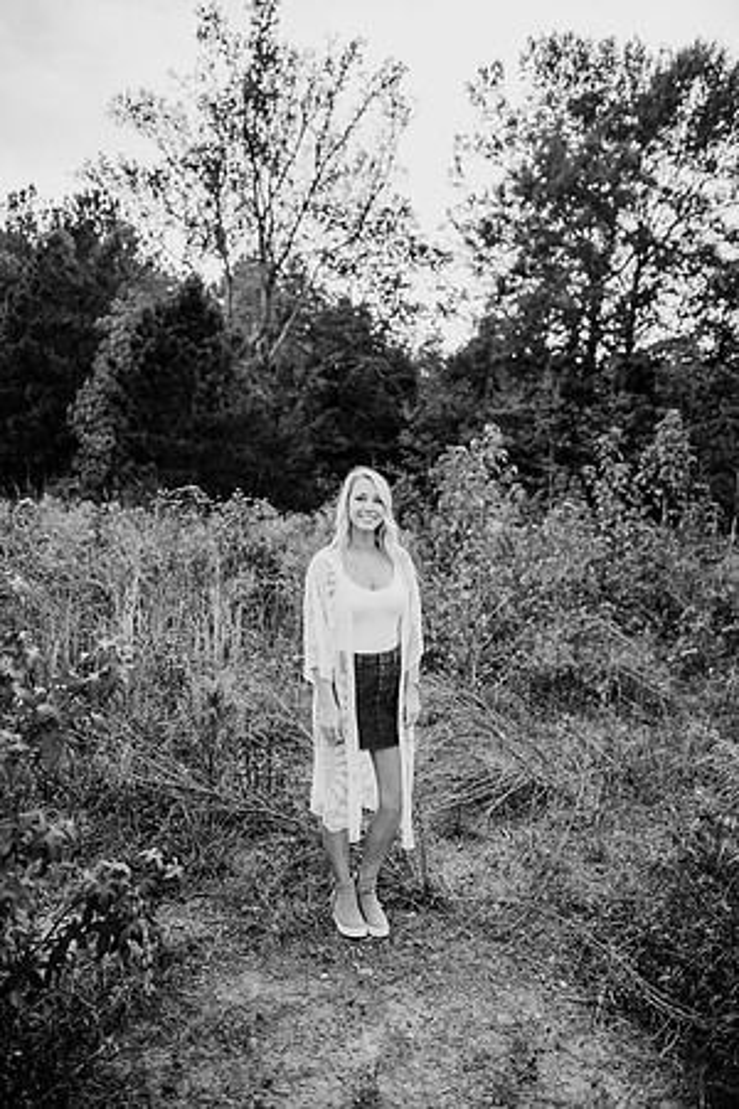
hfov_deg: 53.1
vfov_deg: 73.7
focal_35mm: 24
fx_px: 739
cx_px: 370
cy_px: 554
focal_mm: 24
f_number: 2.5
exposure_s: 1/1250
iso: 200
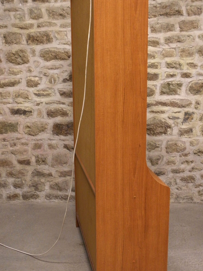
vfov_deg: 39.6
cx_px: 98
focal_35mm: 48
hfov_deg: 30.3
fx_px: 375
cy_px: 128
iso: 200
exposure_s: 1/10
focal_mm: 6.4
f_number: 3.7
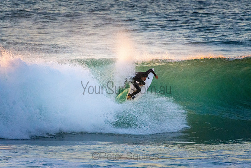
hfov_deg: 2.7
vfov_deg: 1.8
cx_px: 126
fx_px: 5230
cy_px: 84
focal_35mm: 750
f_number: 5.6
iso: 2800
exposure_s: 1/1600
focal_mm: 500
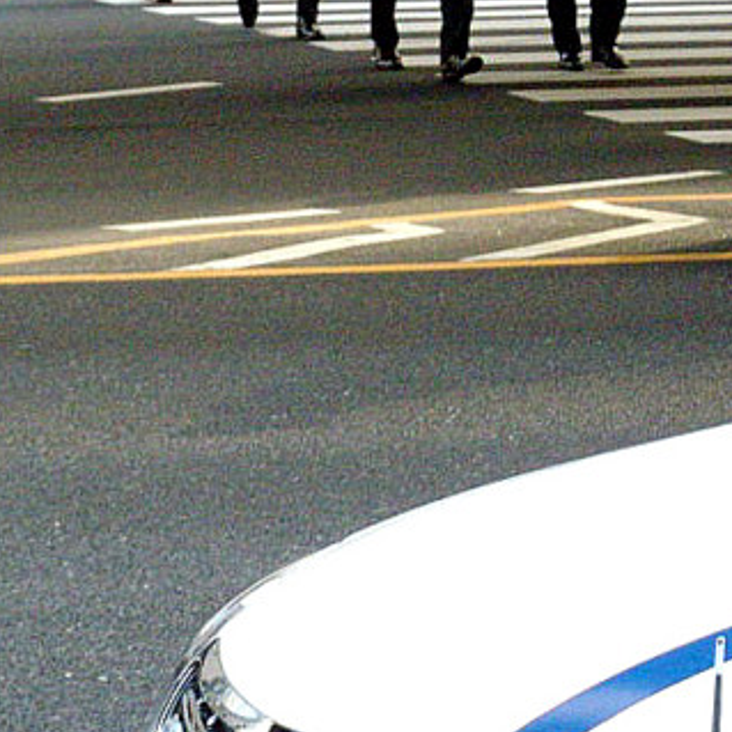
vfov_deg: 6.6
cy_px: 163
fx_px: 6316
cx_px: -115
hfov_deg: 6.6
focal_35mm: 264
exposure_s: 1/125
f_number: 5.2
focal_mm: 18.6
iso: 398
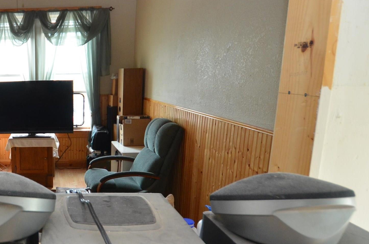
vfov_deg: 40.9
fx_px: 327
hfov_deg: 51.8
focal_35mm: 32
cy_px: 130
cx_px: 36
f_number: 4
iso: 800
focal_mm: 10
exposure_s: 1/60
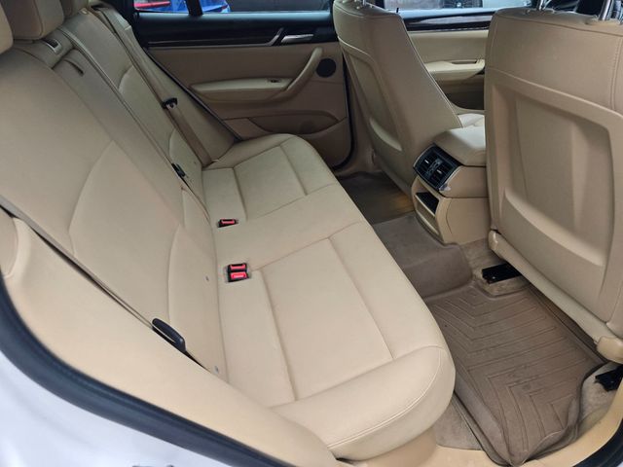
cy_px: 234
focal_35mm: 23
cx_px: 312
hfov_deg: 73.9
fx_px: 414
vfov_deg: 58.9
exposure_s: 1/180
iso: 125
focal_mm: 6.3
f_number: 1.7
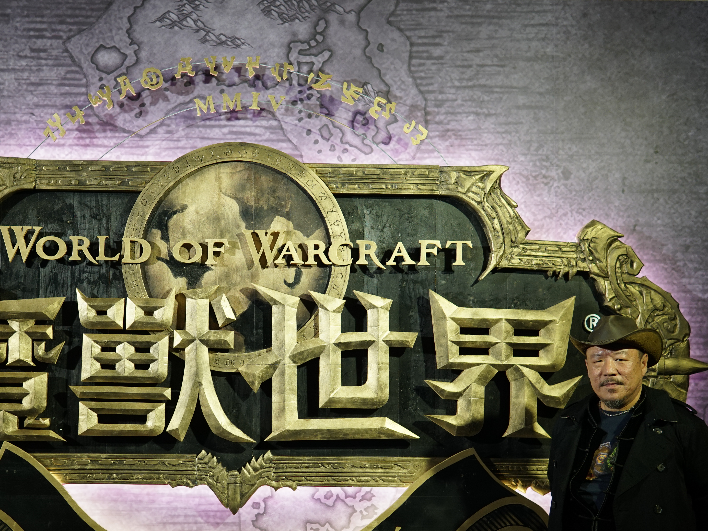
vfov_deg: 23.6
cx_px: 251
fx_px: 1268
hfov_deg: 31.0
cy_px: 334
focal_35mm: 62
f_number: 2
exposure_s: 1/250
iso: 320
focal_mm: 30
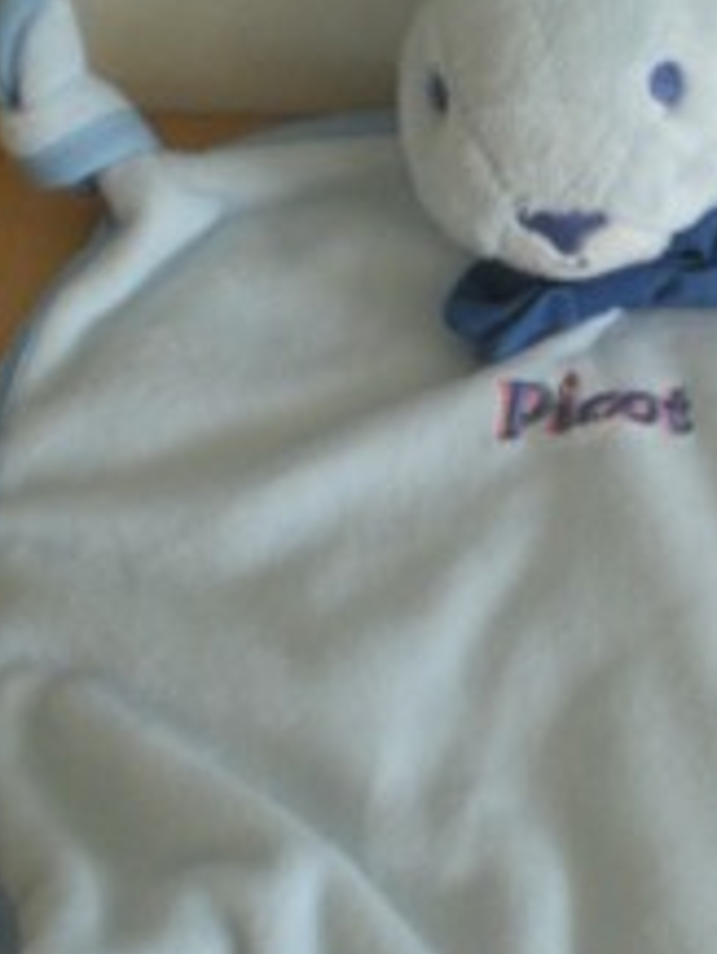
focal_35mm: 91
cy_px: 396
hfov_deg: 16.0
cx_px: 647
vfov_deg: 21.5
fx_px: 2511
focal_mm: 6.3
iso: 200
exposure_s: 1/36.6
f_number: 3.1
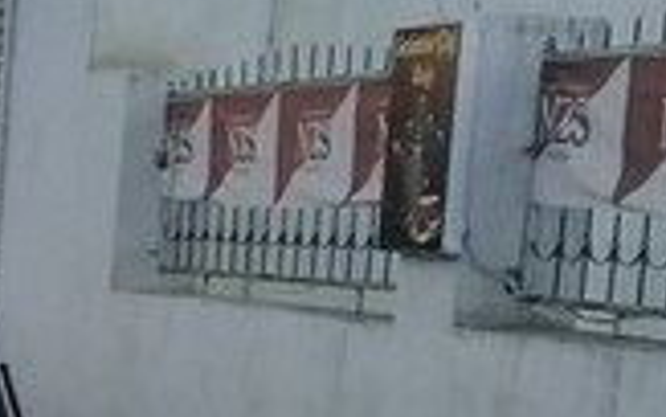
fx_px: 2415
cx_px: -576
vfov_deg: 9.6
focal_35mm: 133
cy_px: 587
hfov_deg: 13.8
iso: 50
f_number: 2.2
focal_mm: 3.3
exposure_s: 1/131
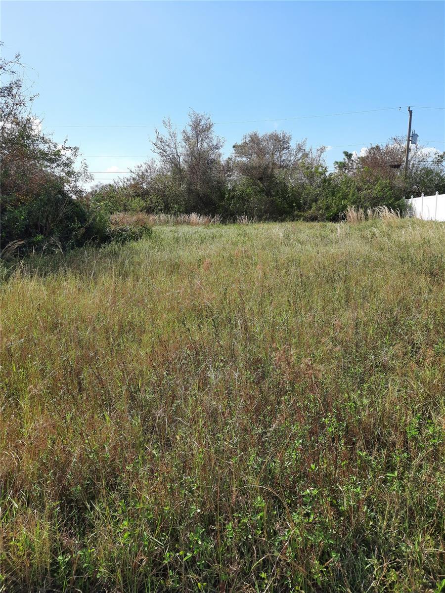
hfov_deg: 54.9
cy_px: 296
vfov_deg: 69.4
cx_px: 222
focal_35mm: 25
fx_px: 429
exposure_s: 1/833
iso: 40
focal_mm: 4.6
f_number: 2
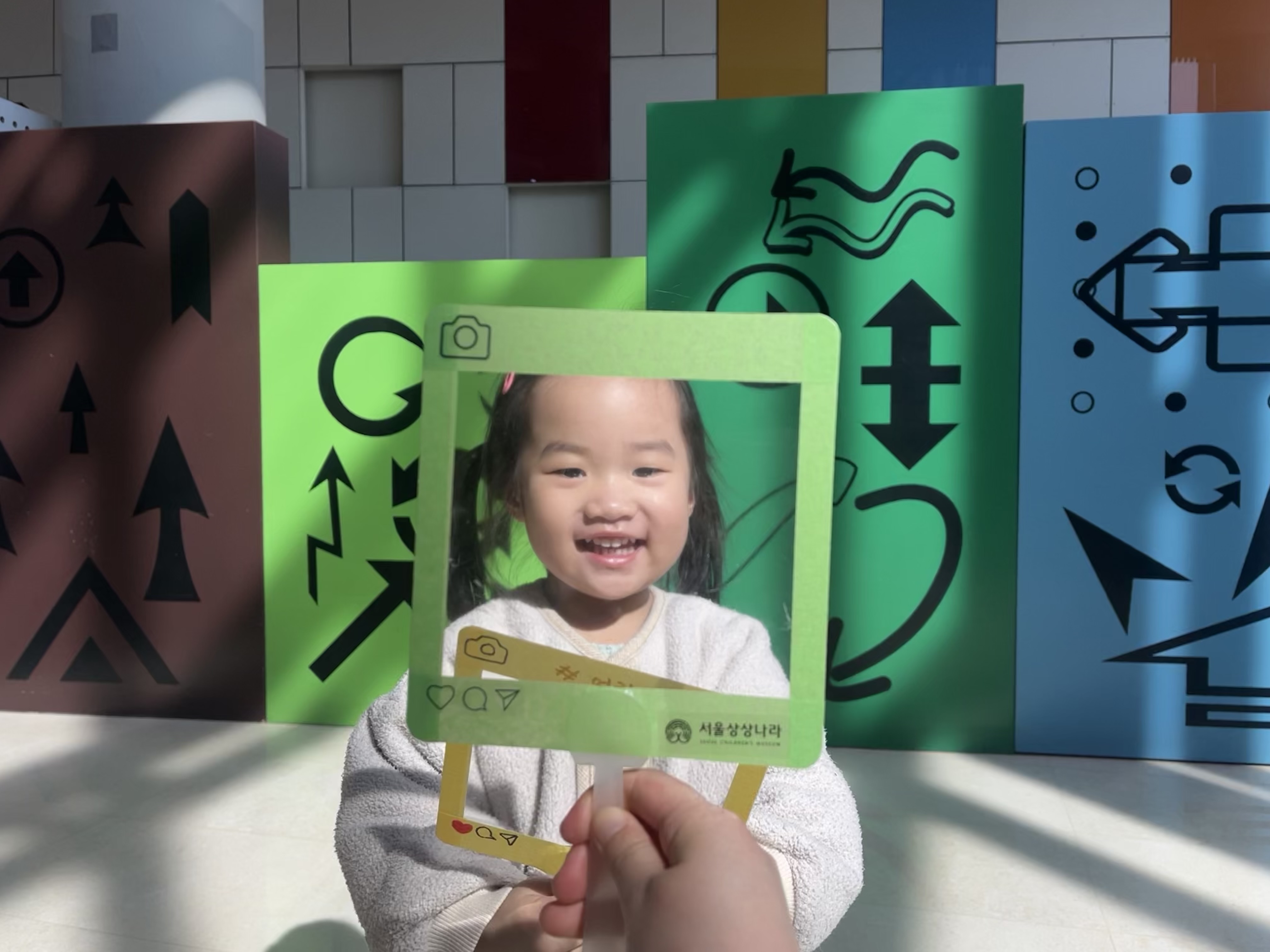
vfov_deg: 53.1
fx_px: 954
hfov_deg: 67.3
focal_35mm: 26
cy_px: 476
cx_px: 635
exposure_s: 1/816
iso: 50
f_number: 1.6
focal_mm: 5.1
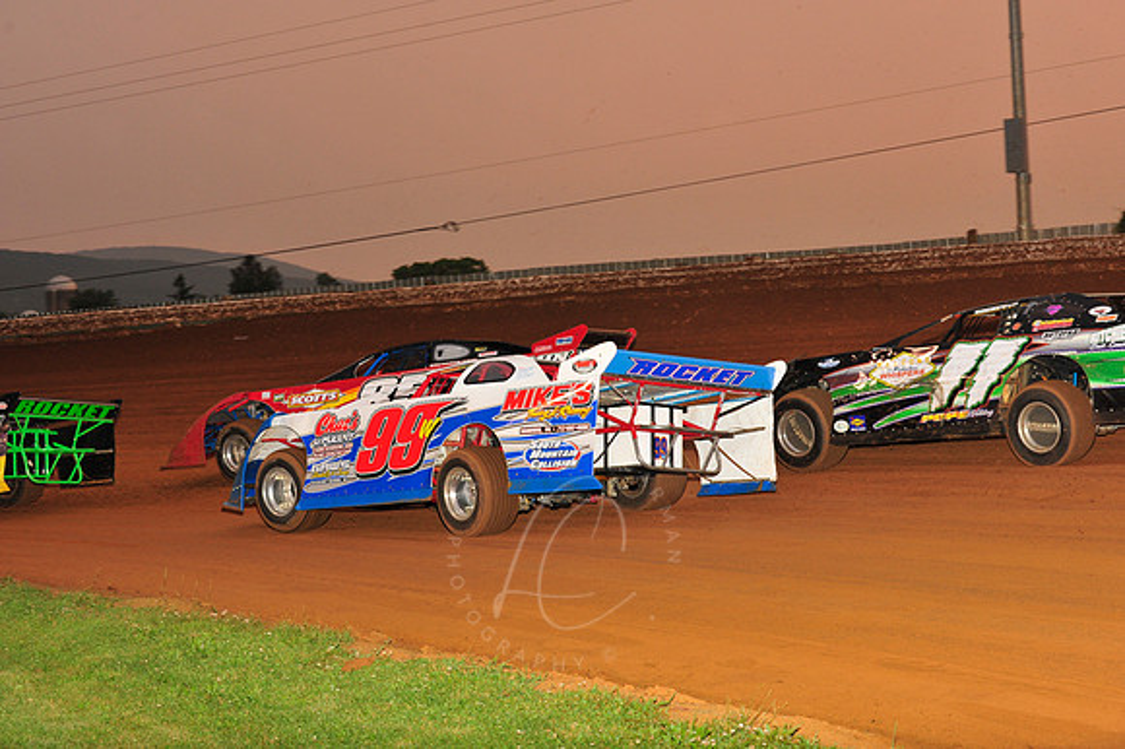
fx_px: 2498
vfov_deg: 17.0
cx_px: 562
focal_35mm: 80
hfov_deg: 25.4
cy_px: 374
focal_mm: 80
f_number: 7.1
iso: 1250
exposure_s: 1/320
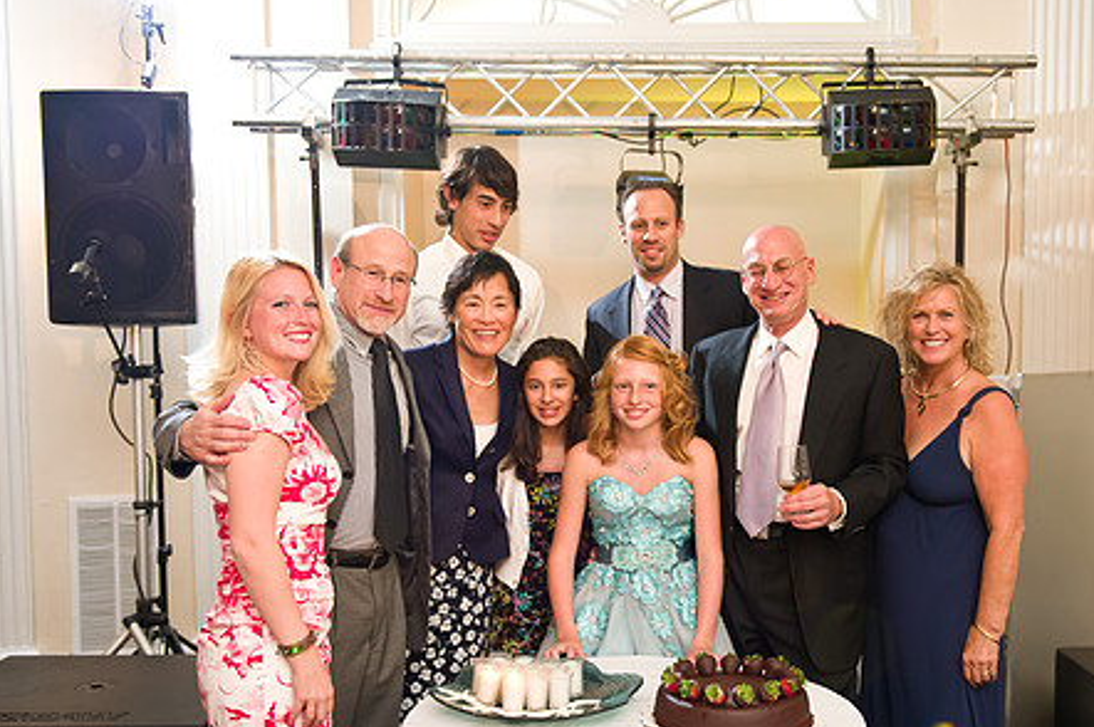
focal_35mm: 42
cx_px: 634
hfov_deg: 46.3
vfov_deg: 31.8
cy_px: 418
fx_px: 1275
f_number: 3.2
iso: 1600
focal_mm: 32
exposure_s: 1/125
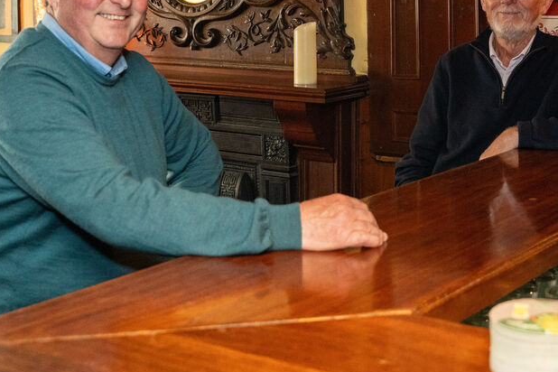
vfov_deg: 20.1
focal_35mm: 66
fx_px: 1026
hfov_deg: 30.3
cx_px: 349
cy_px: 24
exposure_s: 1/160
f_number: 4
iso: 6400
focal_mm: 34.1
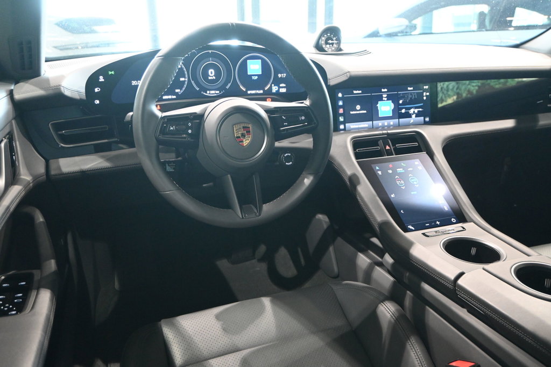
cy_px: 184
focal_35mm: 29
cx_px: 276
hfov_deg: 63.2
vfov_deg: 44.6
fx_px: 448
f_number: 3.8
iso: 3200
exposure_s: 1/100
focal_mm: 19.5
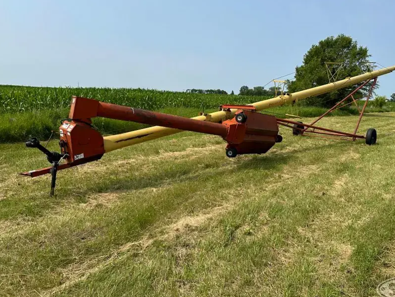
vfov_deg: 48.1
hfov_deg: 61.4
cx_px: 226
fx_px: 331
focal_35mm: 29
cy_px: 130
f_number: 1.78
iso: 80
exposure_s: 1/6211
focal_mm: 6.86
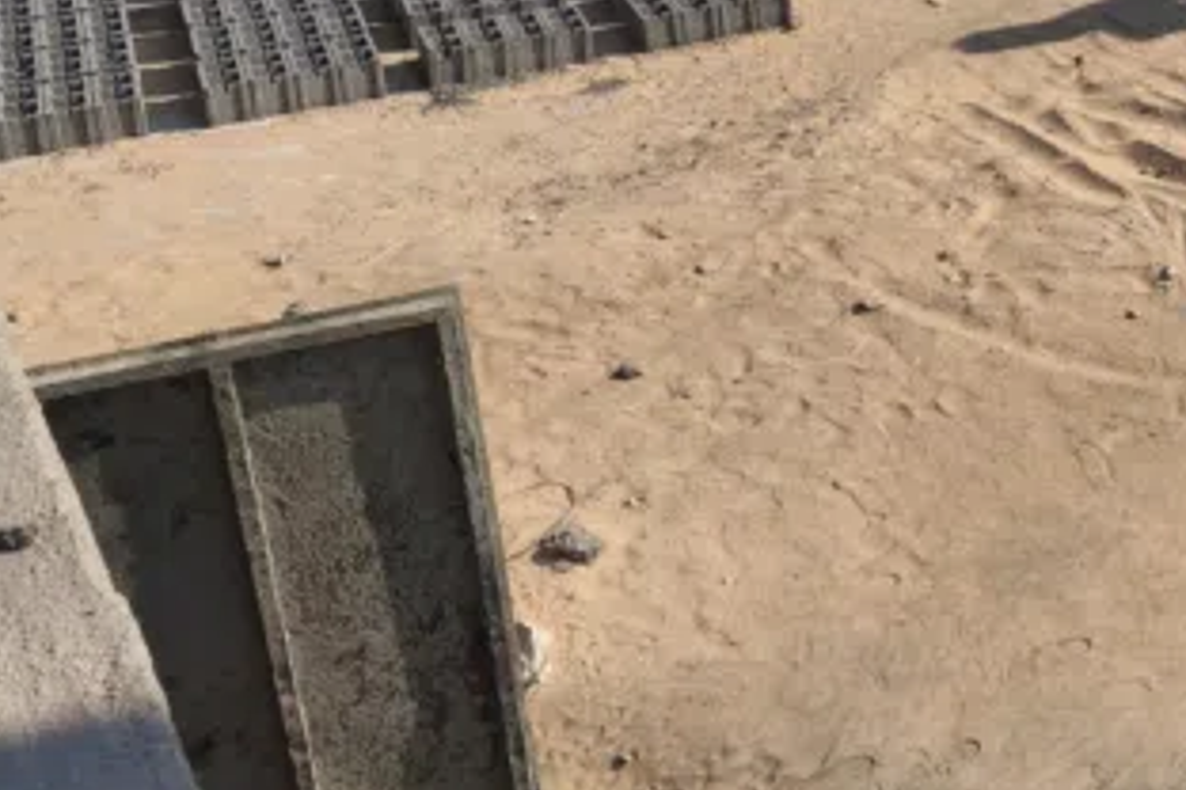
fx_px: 1614
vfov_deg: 25.6
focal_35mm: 49
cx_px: 1087
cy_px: -68
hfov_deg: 37.5
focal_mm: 5.35
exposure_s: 1/3206
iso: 80
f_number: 1.7
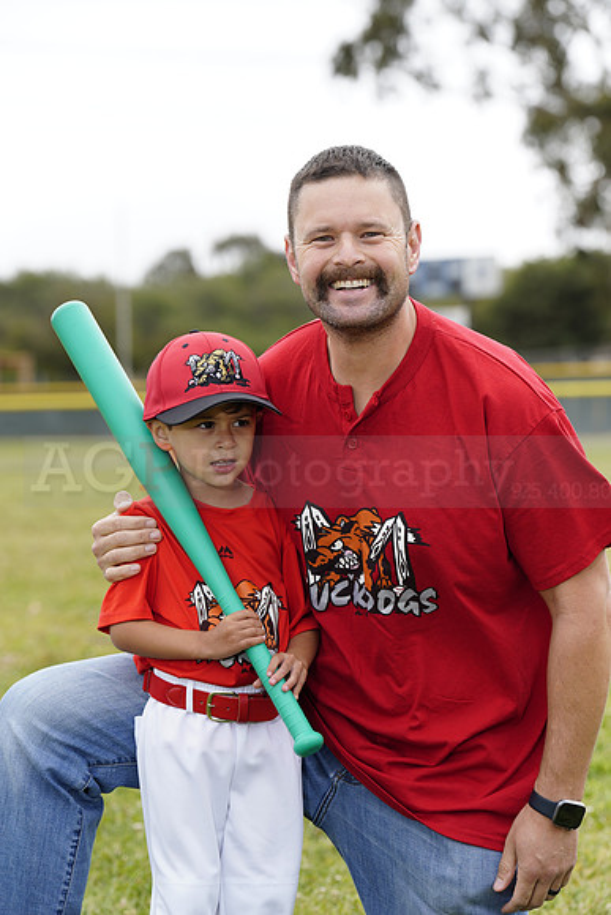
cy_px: 458
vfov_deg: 14.8
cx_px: 306
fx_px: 3536
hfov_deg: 9.9
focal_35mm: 139
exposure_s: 1/250
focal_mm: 139
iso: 100
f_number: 5.6
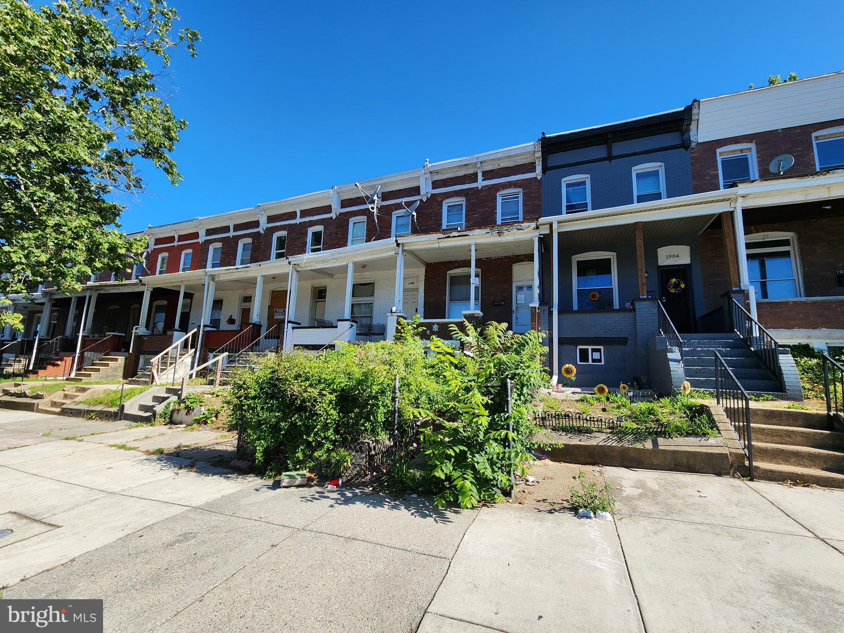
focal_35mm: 13
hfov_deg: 106.2
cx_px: 422
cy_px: 316
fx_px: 317
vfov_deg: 89.9
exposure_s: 1/1170
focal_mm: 2.2
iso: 50
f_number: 2.2
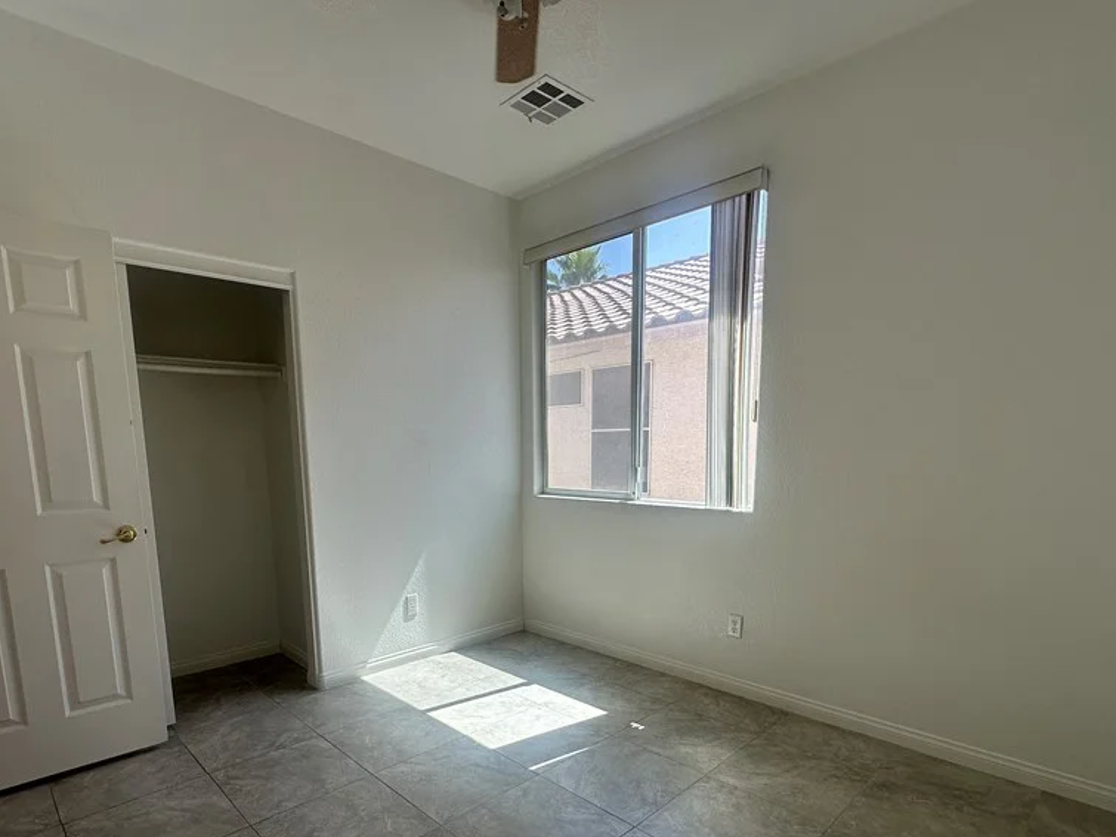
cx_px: 532
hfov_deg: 84.6
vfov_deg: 67.2
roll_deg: +0.4
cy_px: 544
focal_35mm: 19
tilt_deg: -9.2
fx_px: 612
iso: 40
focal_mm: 2.22
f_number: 2.2
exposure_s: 1/438
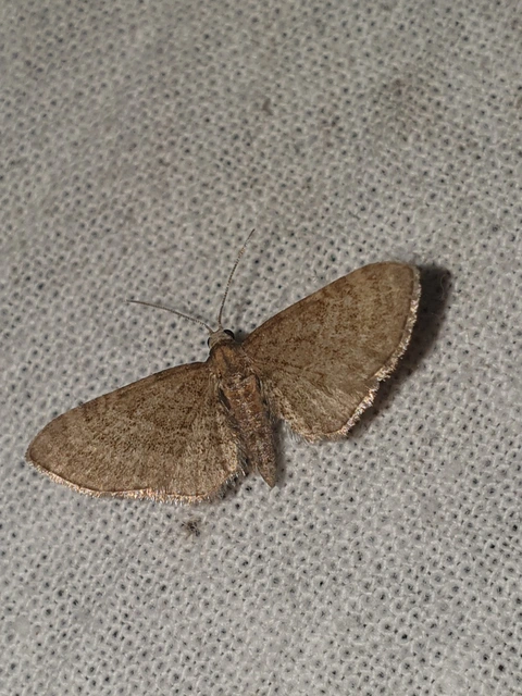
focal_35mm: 26
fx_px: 523
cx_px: 261
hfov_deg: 53.1
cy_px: 348
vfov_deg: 67.3
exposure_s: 1/1761
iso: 50
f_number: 2.4
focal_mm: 4.3
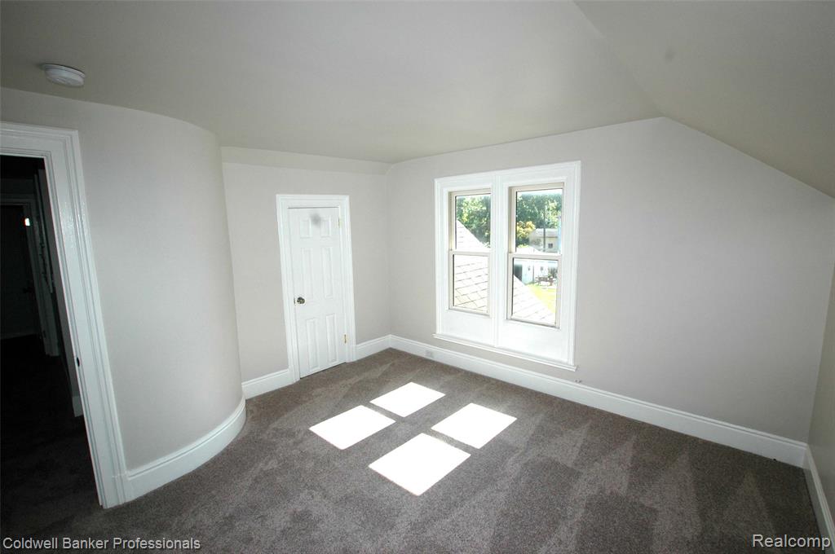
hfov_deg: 100.5
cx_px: 418
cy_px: 277
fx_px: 347
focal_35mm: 15
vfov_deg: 77.2
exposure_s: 1/200
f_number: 7.1
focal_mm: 10
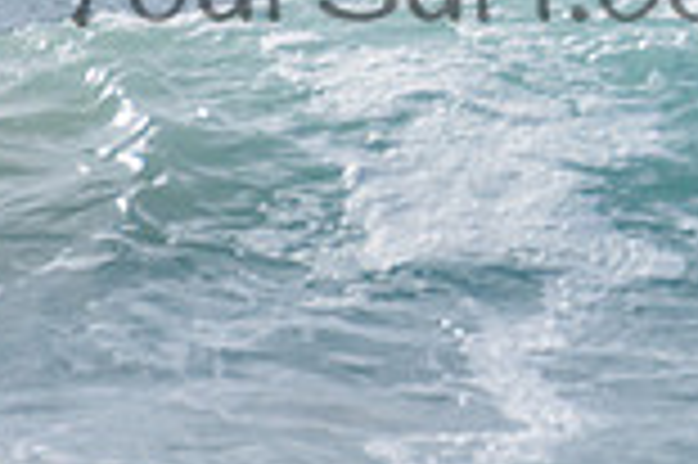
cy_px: -279
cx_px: 811
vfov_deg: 0.6
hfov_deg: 0.9
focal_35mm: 2295
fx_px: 44450
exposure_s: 1/2000
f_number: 5.6
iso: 110
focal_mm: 500
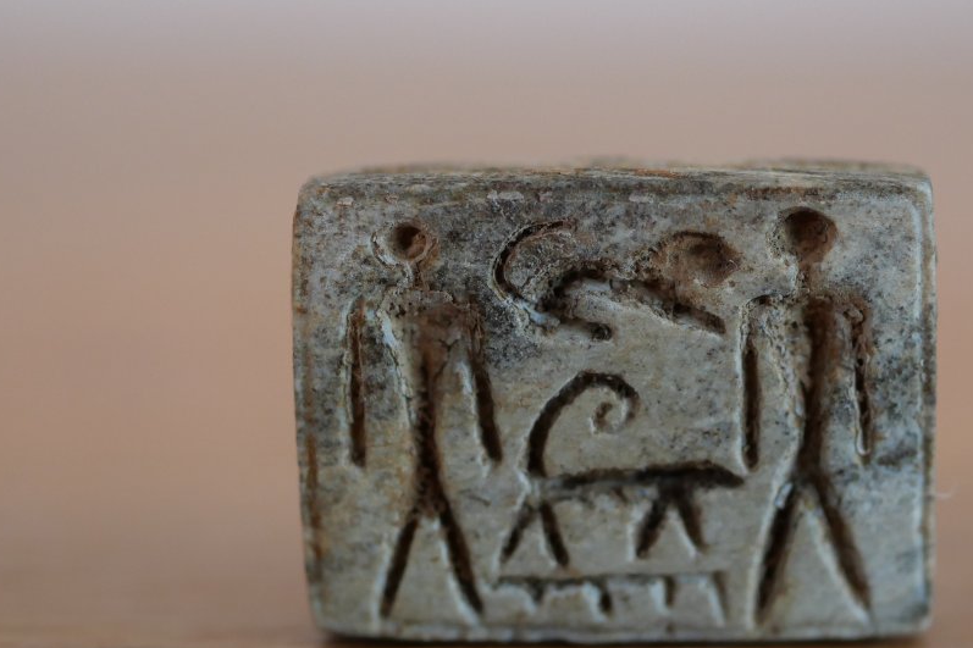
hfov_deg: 21.6
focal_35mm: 94
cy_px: 410
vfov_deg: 14.5
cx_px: 658
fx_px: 2540
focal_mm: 30
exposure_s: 1/60
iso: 800
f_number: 2.8
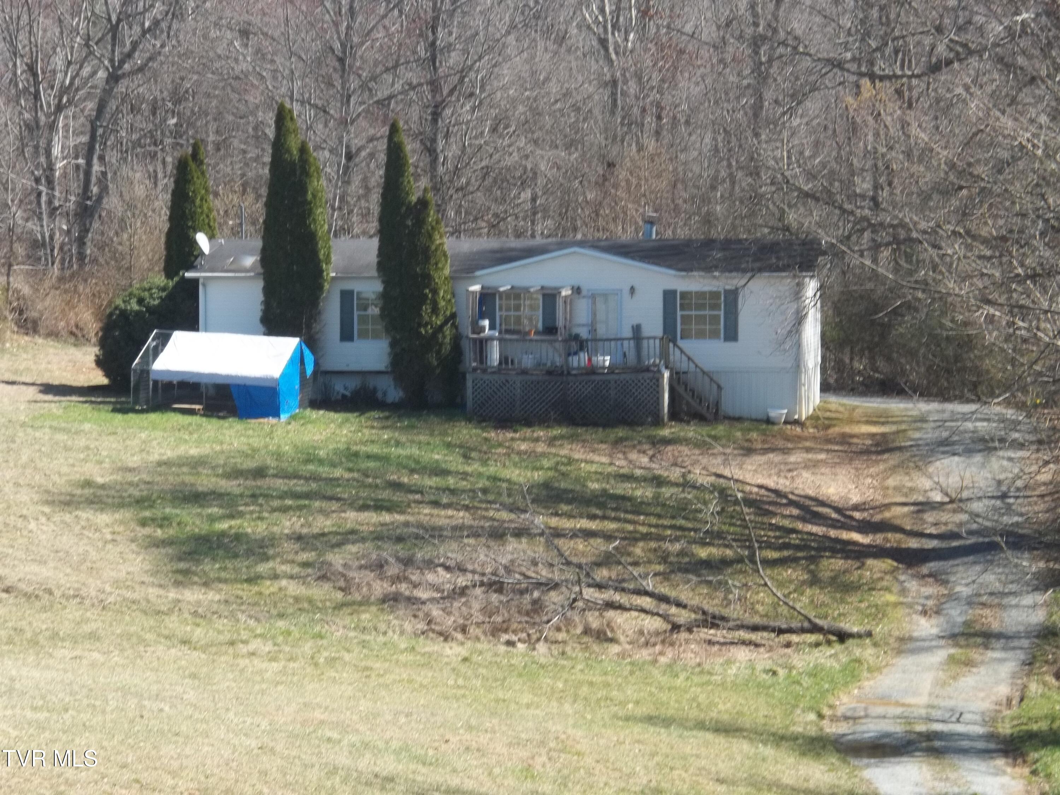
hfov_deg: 12.0
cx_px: 530
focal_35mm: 165
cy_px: 398
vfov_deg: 9.0
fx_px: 5053
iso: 64
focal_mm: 29.5
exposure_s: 1/125
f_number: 5.9
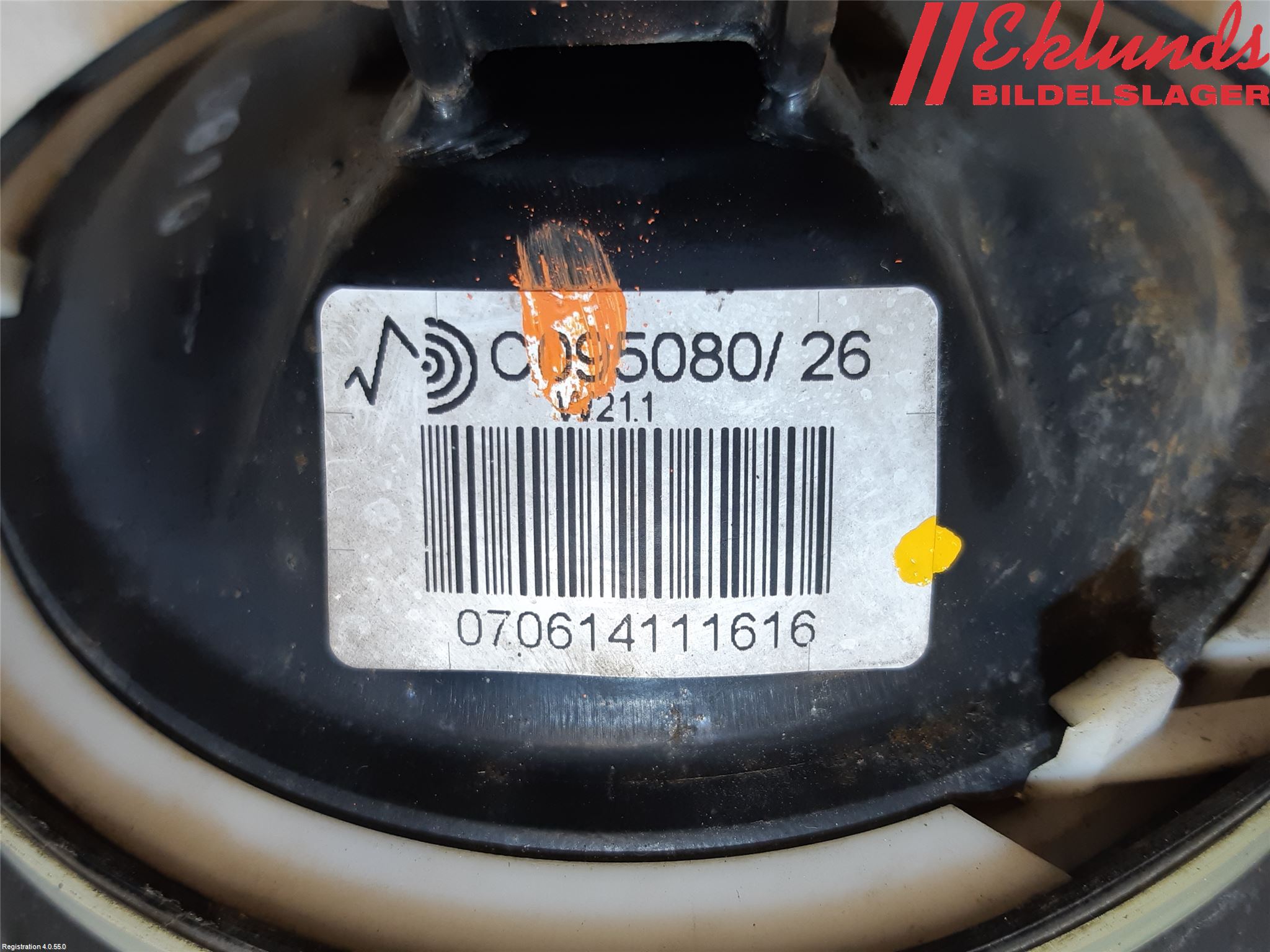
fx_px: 954
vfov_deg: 53.1
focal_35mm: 26
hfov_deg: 67.3
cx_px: 635
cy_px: 476
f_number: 1.7
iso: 64
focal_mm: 3.93
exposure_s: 1/50
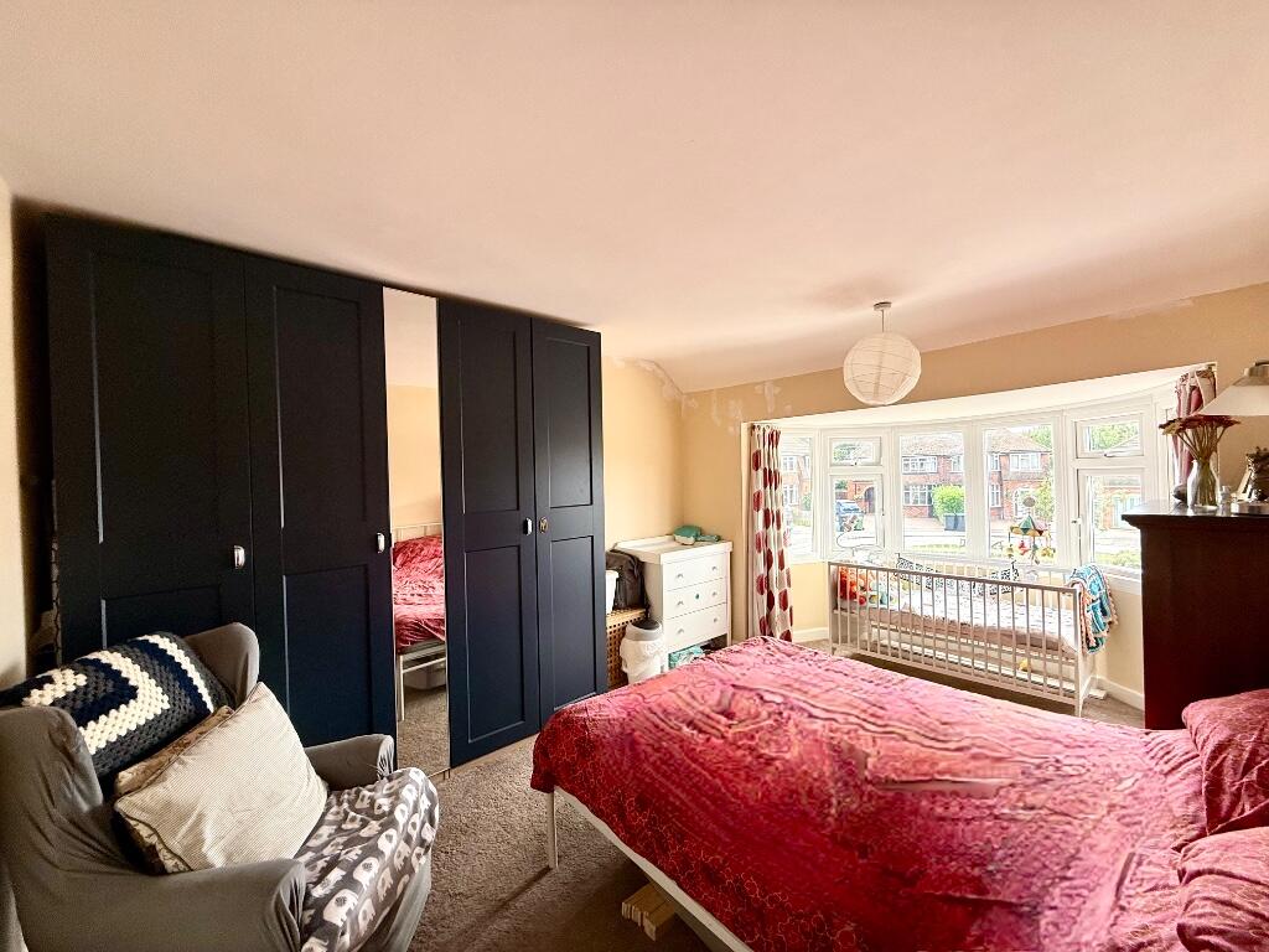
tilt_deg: +1.4
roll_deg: +1.2
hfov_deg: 102.1
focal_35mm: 14
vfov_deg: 85.7
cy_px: 476
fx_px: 513
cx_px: 634
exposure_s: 1/99
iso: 100
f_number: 2.2
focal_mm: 2.22
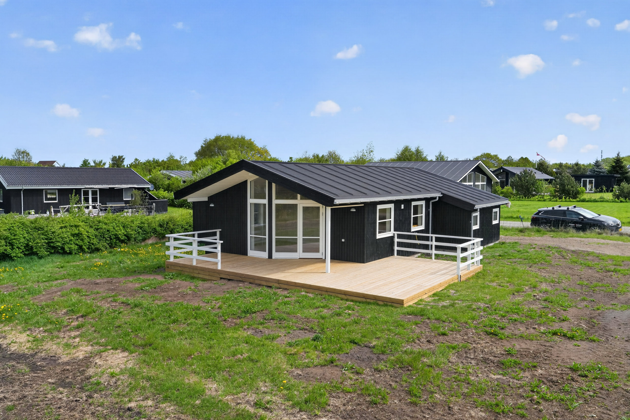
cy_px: 210
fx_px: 507
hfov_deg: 63.7
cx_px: 315
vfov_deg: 45.0
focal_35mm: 29
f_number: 8
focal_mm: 29
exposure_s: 1/640
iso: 400
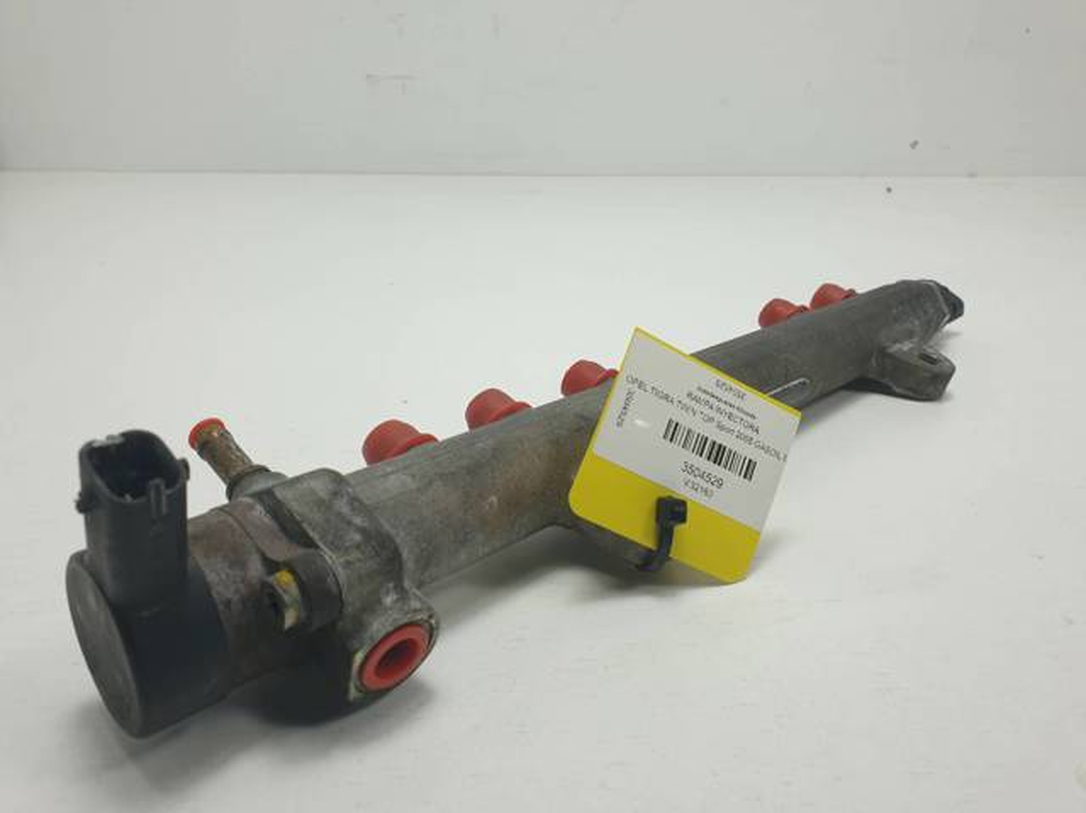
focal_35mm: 26
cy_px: 406
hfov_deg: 67.3
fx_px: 815
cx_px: 543
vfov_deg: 53.0
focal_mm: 4.3
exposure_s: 1/322
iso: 50
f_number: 2.4
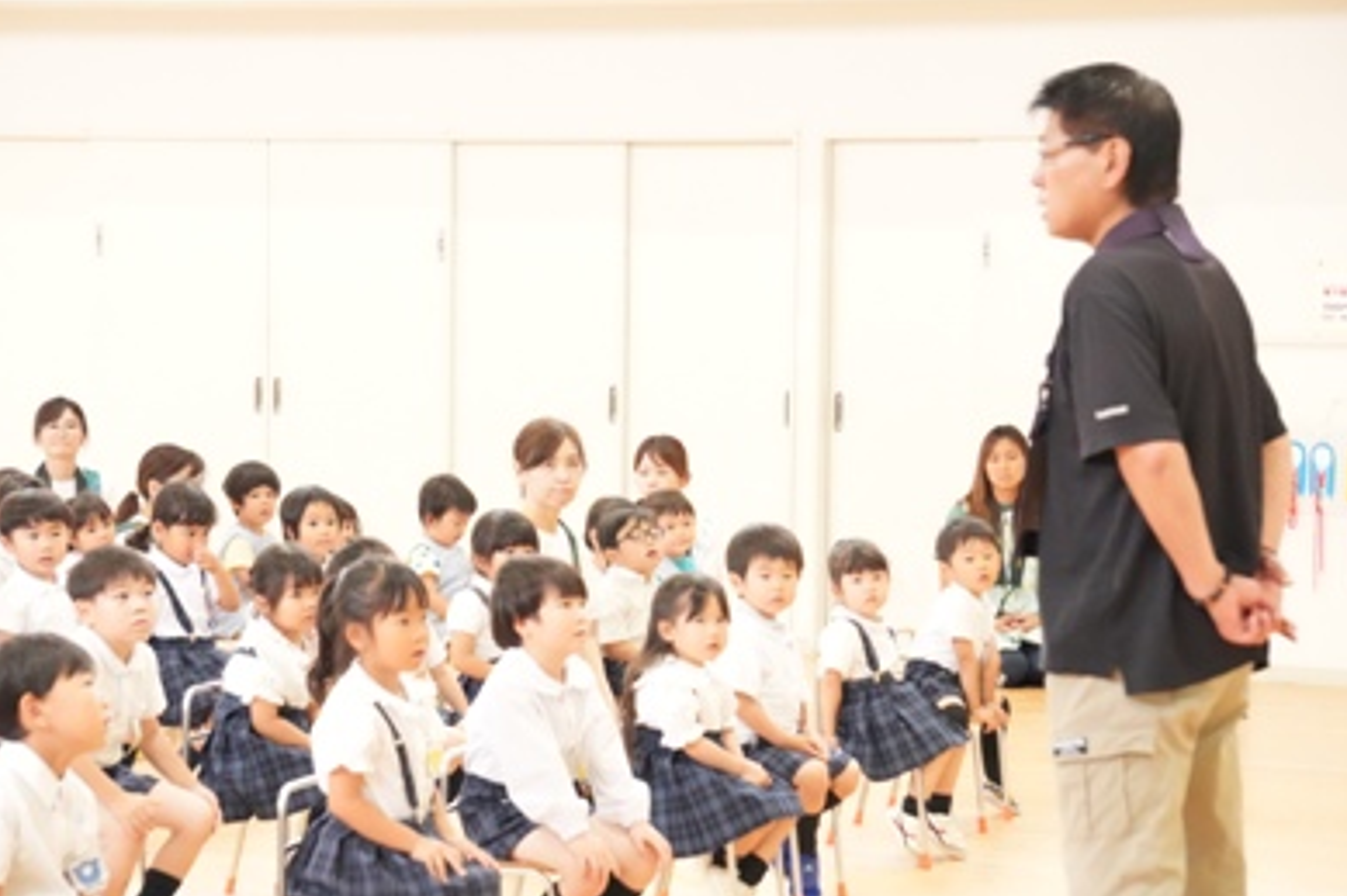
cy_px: 451
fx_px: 3927
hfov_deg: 19.5
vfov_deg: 13.0
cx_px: 661
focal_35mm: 105
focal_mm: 68
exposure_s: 1/320
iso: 8000
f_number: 6.3
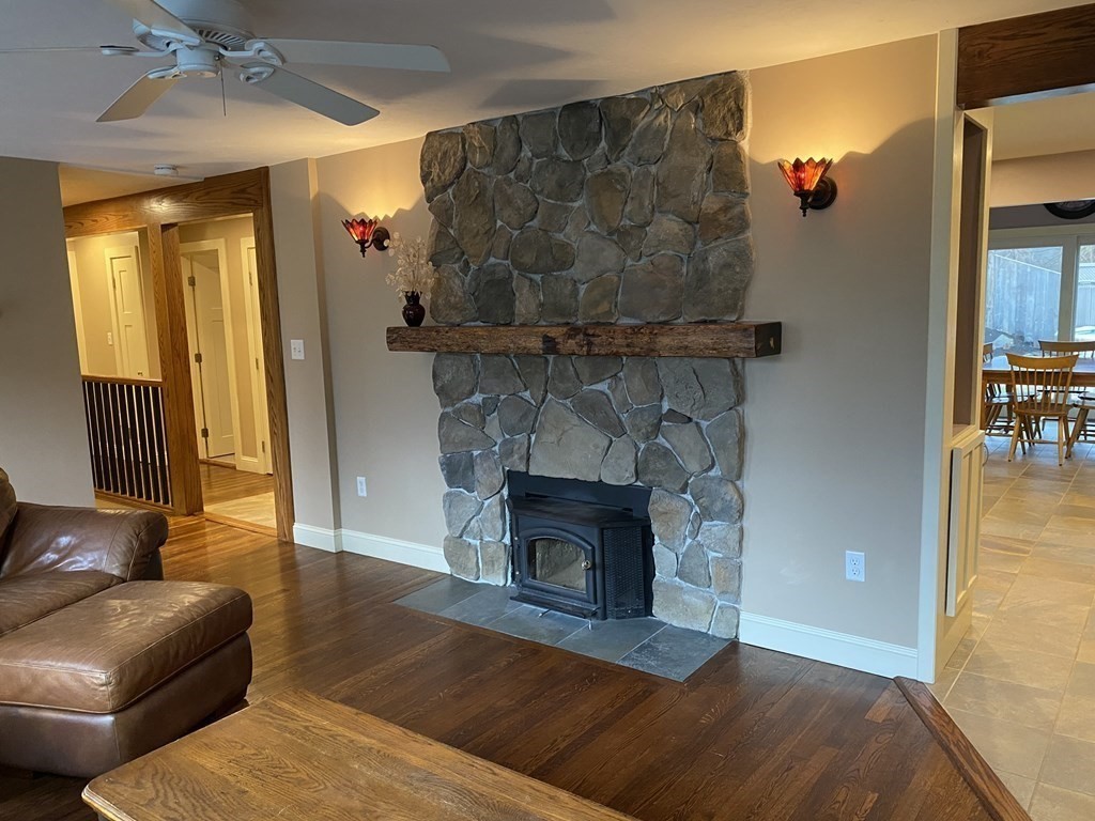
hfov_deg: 67.3
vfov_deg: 53.1
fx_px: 822
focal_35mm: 26
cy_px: 410
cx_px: 548
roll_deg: +2.1
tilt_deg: -7.7
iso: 400
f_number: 1.8
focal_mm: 4.25
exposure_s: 1/60
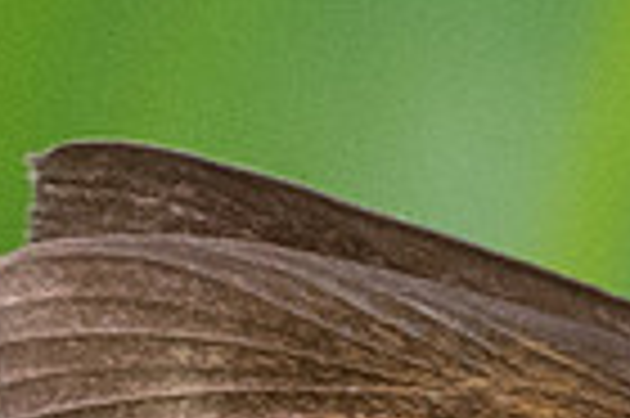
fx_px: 57088
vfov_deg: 0.4
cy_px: 614
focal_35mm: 3266
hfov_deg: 0.6
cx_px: 765
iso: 1000
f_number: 7.1
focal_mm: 150
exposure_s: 1/400
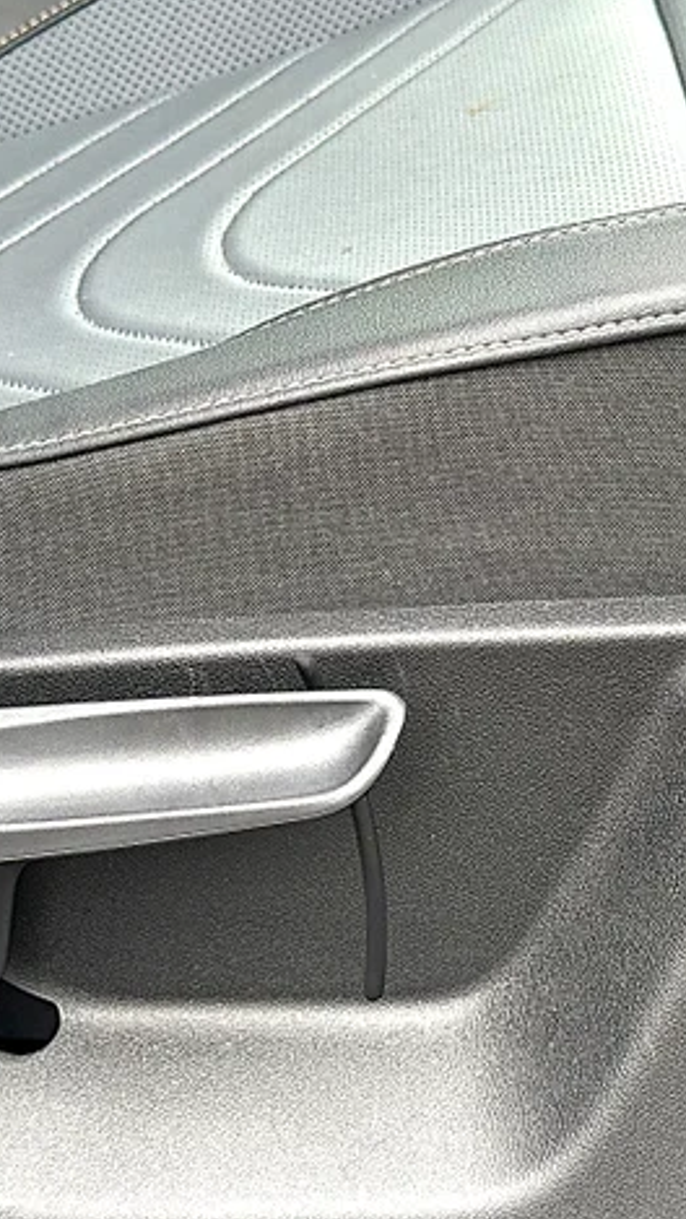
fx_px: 2521
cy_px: 667
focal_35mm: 78
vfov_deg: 27.2
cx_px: 455
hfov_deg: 15.5
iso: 50
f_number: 1.78
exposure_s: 1/211
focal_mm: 6.86
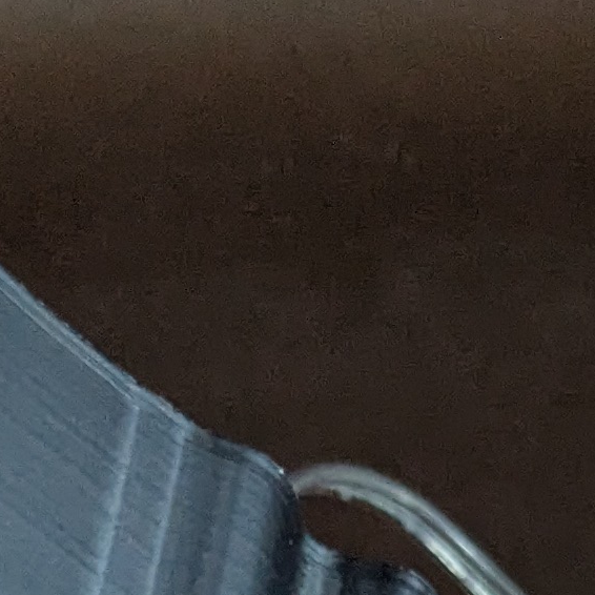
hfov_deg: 9.8
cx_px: 998
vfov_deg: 8.1
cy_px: 2007
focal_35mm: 170
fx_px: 3306
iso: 190
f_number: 1.73
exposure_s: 1/99.9
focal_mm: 4.38
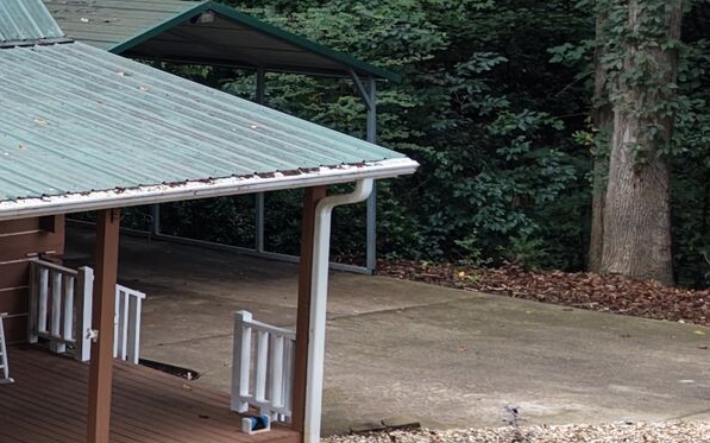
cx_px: -769
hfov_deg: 13.4
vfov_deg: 9.9
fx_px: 2535
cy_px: -21
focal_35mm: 131
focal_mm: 8.67
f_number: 1.8
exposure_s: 1/160
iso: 100
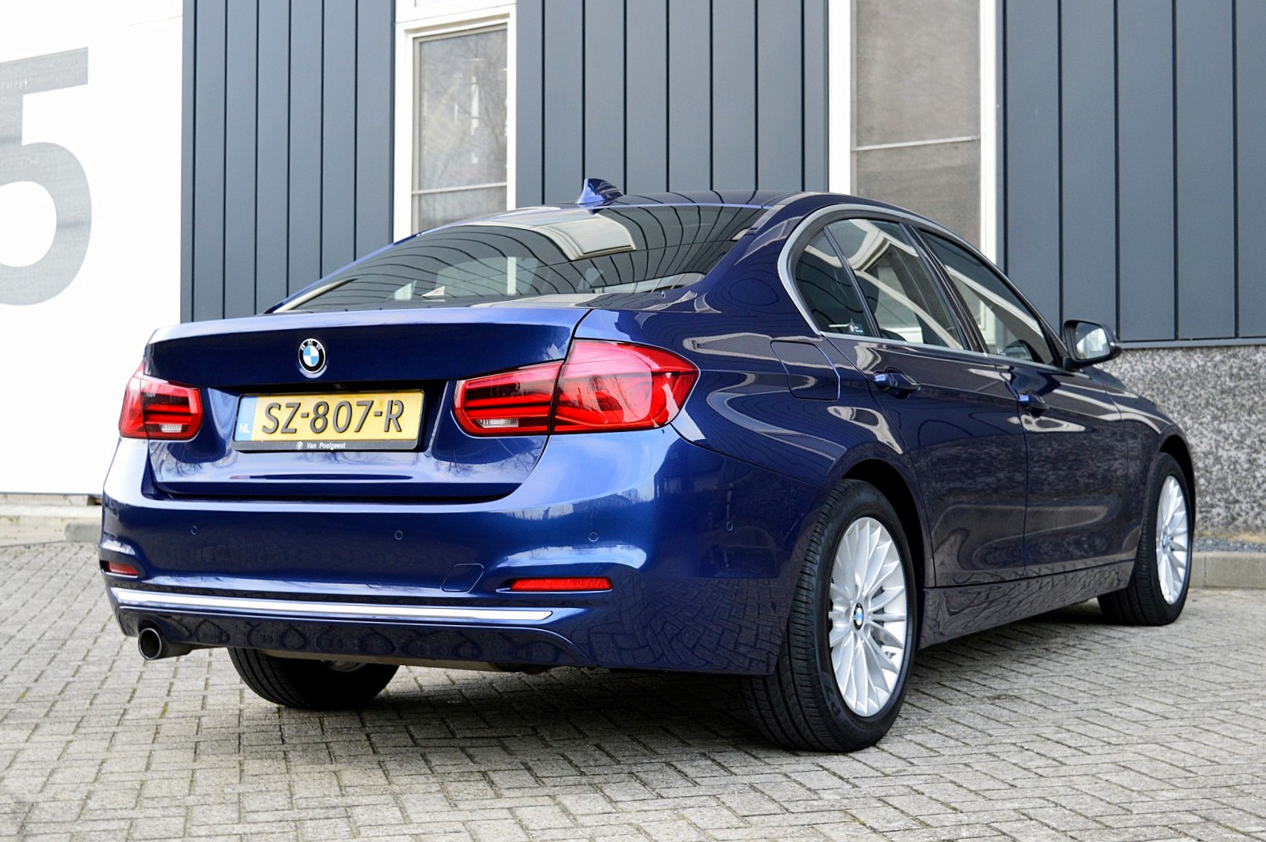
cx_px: 633
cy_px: 421
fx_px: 1792
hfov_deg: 38.9
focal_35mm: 51
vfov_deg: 26.4
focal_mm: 34
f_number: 6.3
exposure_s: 1/60
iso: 800
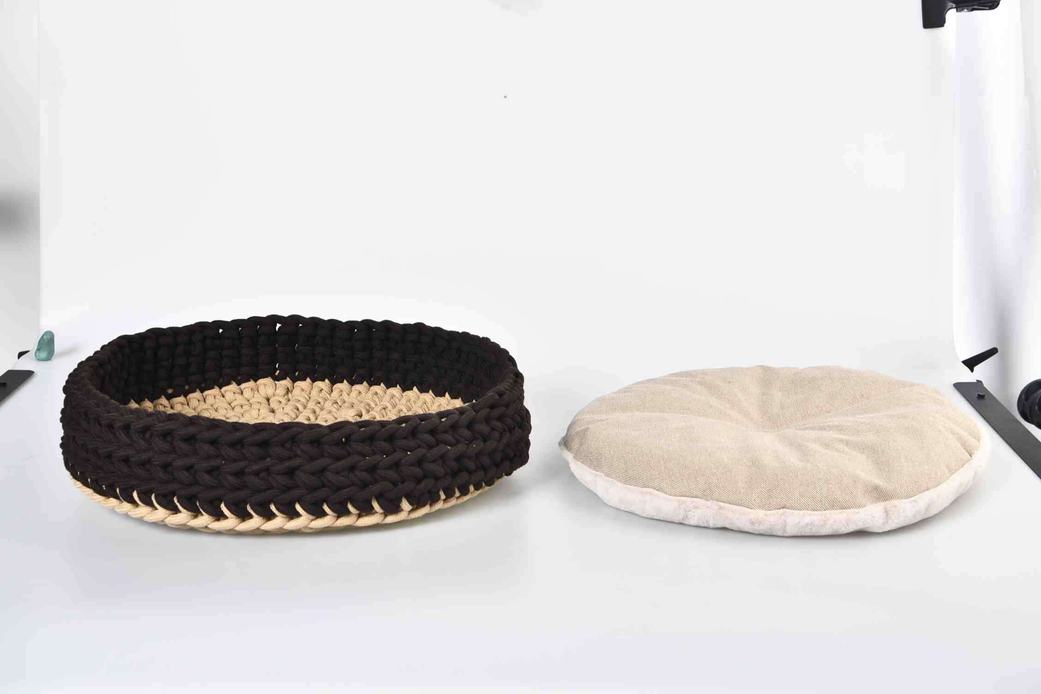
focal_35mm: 55
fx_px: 1590
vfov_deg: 24.6
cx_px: 520
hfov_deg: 36.2
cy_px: 347
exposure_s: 1/125
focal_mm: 55
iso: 320
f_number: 9
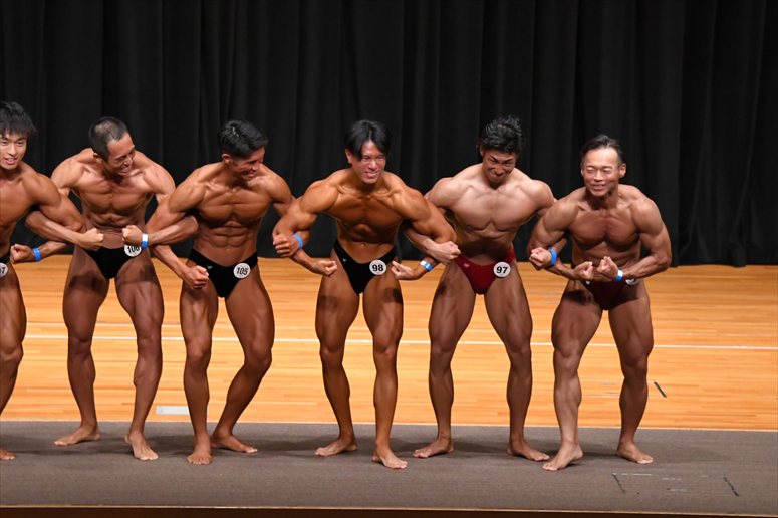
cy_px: 259
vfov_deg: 6.8
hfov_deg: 10.2
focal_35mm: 202
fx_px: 4363
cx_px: 389
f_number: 5.6
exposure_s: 1/400
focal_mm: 135
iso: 5000
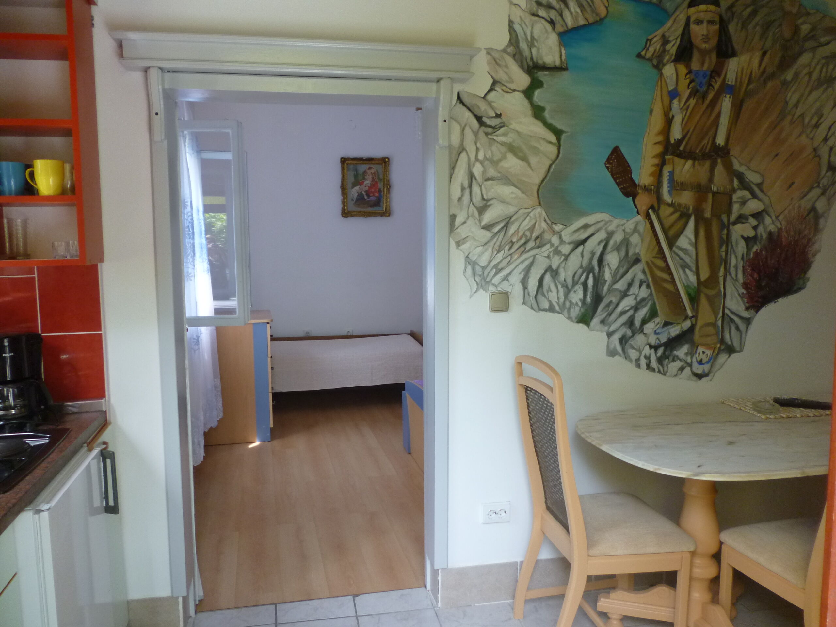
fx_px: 676
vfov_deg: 49.7
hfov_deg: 63.4
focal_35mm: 28
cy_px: 314
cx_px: 418
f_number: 3.1
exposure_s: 1/60
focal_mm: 5
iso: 200
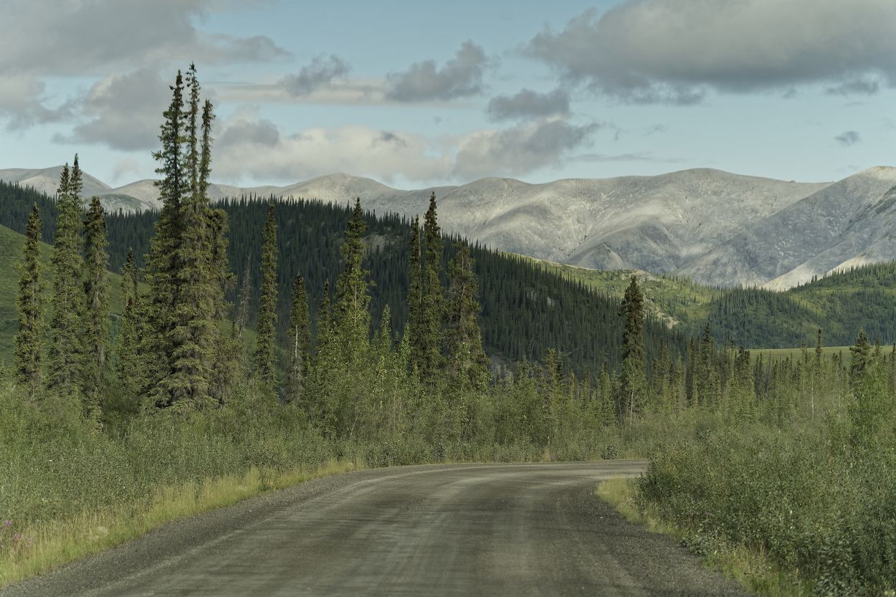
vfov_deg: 9.1
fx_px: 3733
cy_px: 298
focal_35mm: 150
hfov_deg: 13.7
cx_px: 448
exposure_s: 1/400
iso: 400
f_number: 5
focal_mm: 150
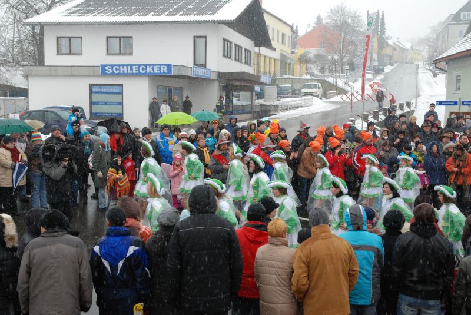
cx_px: 236
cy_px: 158
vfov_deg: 32.0
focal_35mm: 42
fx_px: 550
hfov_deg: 46.4
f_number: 8
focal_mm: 28
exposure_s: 1/100
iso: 250
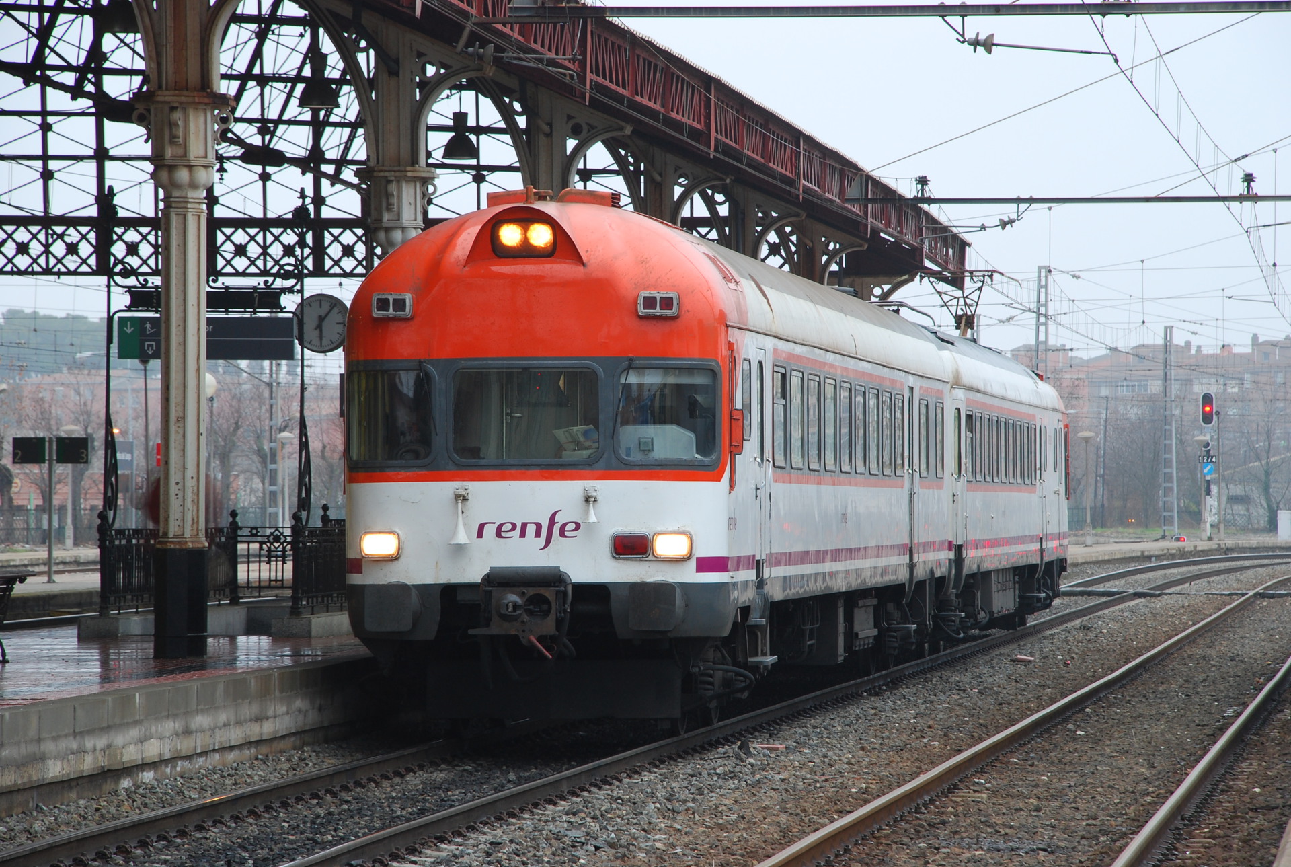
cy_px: 434
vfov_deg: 7.7
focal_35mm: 180
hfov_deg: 11.4
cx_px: 646
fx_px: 6468
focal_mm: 120
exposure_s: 1
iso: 200
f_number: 10
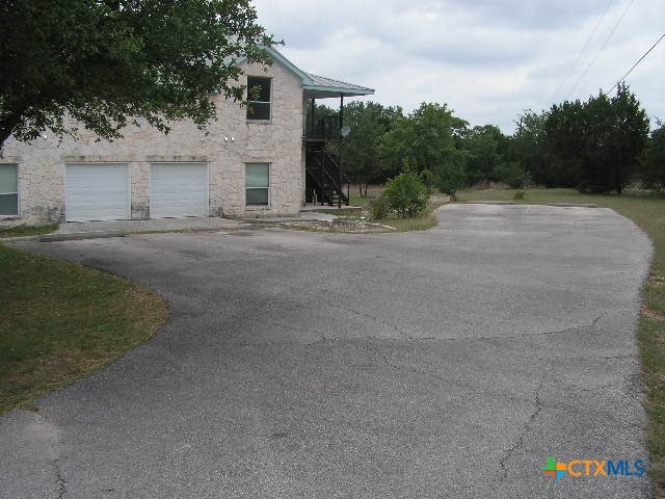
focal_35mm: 36
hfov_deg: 51.4
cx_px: 332
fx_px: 692
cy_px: 250
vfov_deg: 39.7
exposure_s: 1/320
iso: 50
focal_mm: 6
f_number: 4.8
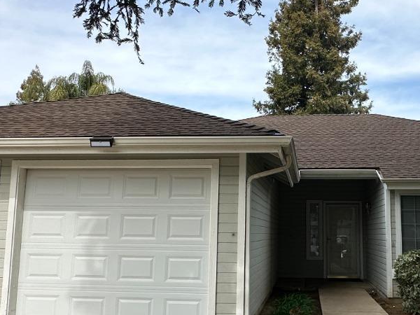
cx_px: 277
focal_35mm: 35
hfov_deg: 51.7
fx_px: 425
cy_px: 177
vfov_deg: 40.6
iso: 40
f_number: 2.2
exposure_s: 1/1304
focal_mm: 2.22
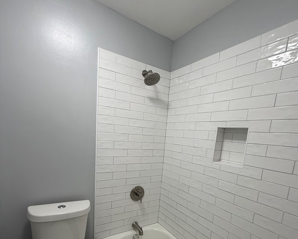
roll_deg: -4.6
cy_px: 166
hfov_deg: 83.3
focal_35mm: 19
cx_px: 154
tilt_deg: -10.3
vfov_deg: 68.2
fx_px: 168
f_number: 2.2
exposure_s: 1/120
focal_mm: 2.22
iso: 160
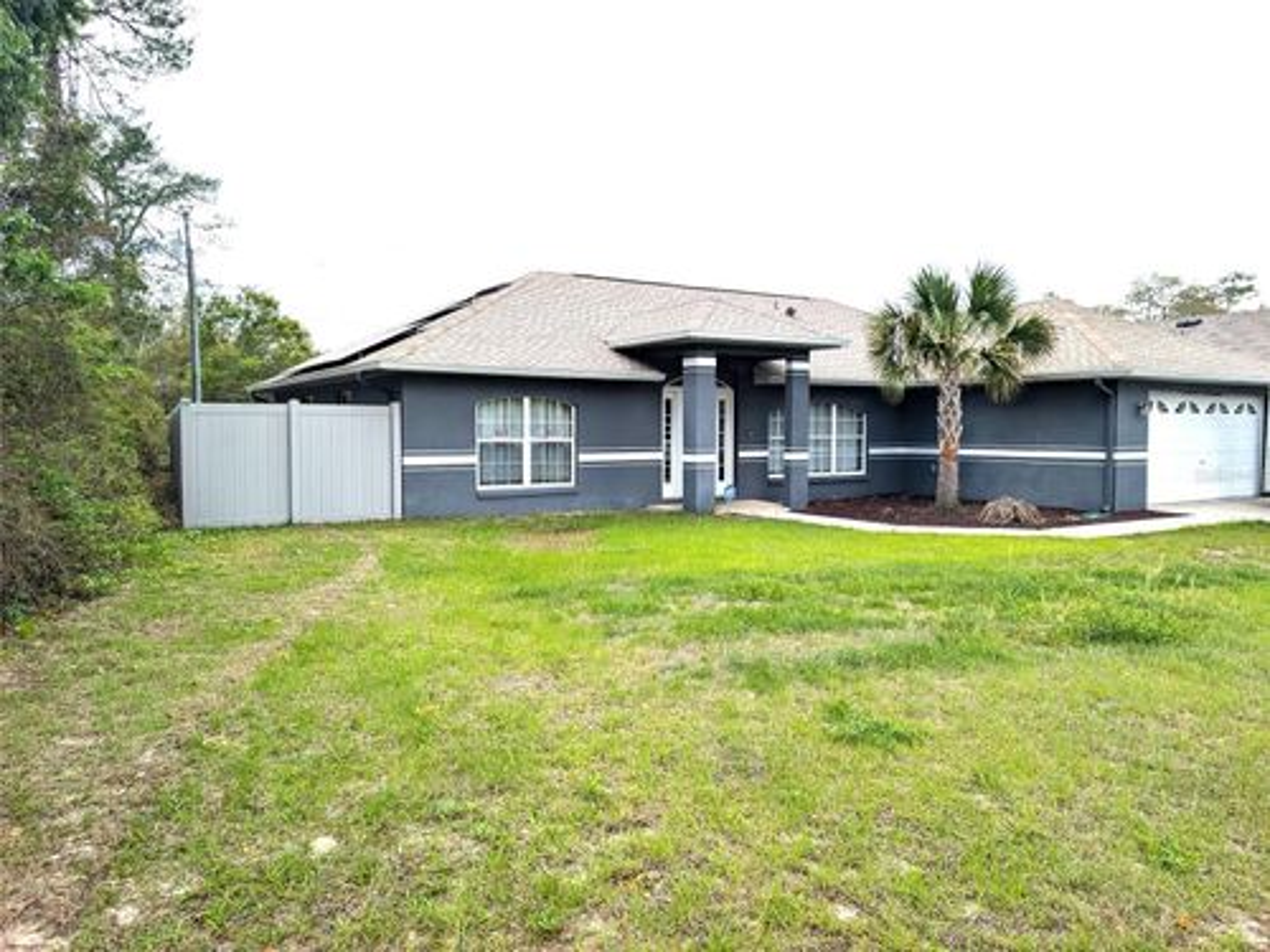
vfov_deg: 56.8
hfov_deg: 71.6
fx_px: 881
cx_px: 635
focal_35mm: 24
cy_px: 476
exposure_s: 1/1185
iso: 20
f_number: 1.68
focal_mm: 6.9
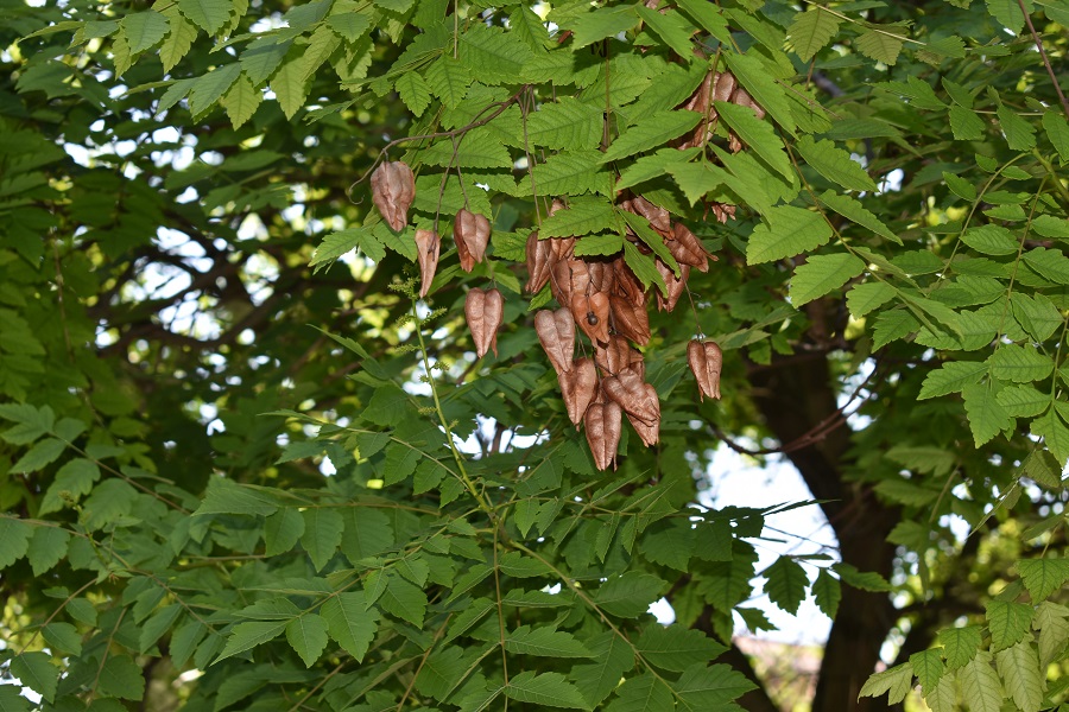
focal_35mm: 82
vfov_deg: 16.6
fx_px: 2450
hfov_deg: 24.6
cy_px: 356
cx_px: 534
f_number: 5.6
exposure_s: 1/125
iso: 100
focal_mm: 55
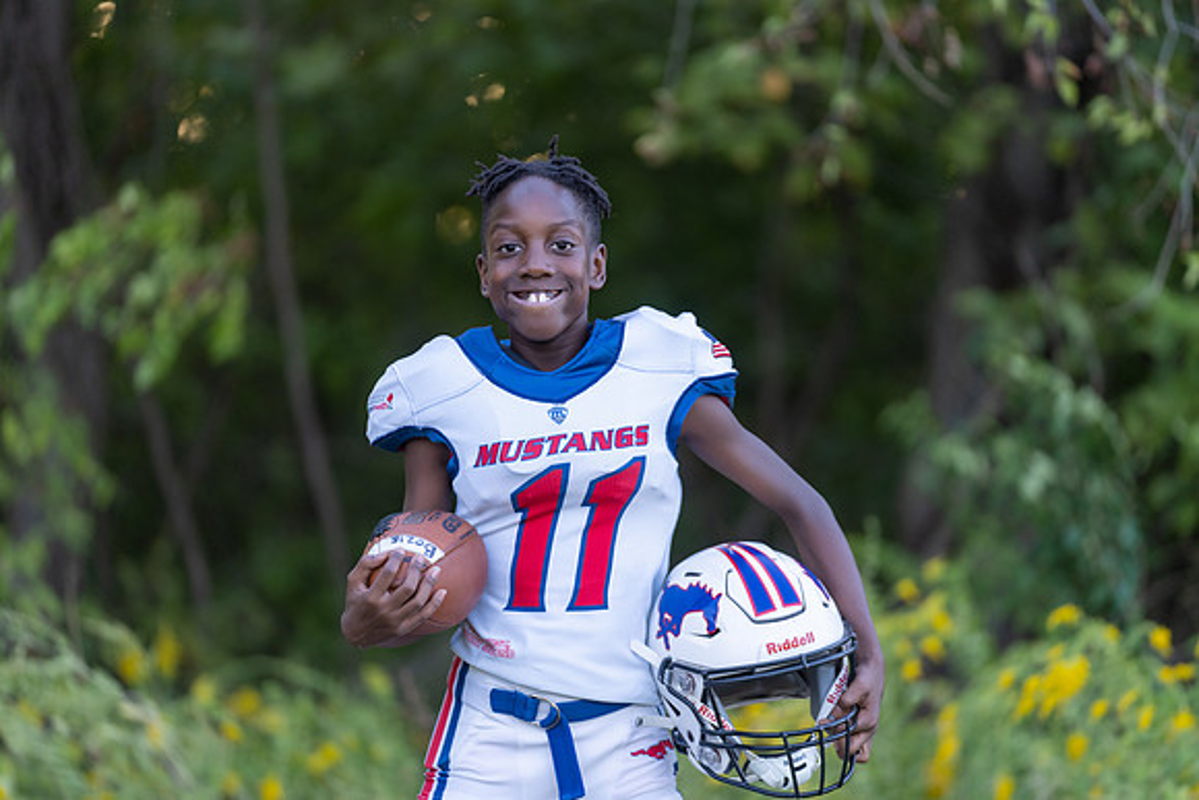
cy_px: 400
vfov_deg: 7.7
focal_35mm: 178
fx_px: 5929
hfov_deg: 11.5
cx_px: 600
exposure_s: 1/320
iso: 320
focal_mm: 178
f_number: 2.8
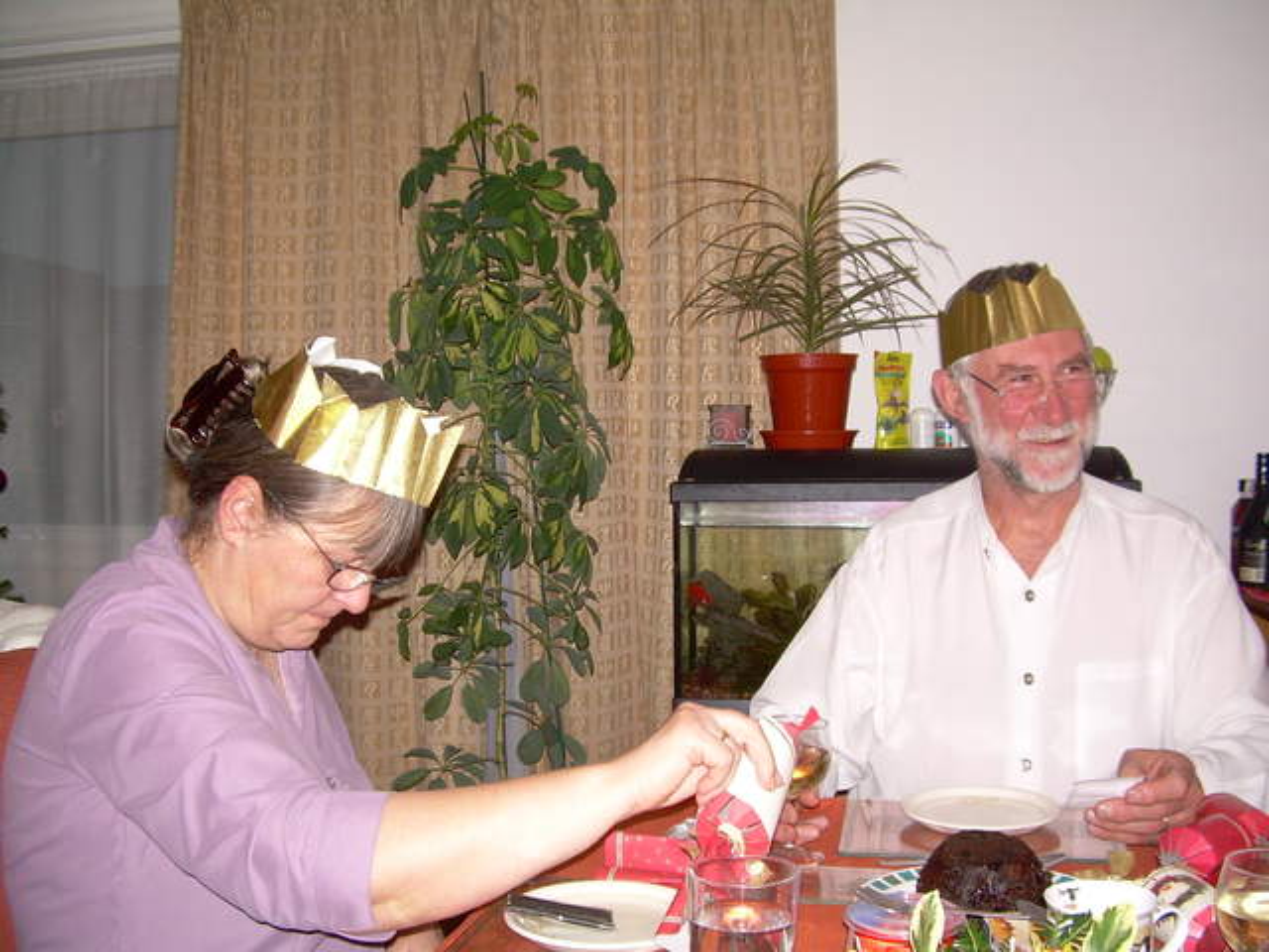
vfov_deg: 37.7
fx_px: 1393
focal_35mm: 38
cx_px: 634
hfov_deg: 49.0
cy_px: 476
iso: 84
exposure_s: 1/60
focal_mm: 6.3
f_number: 2.8
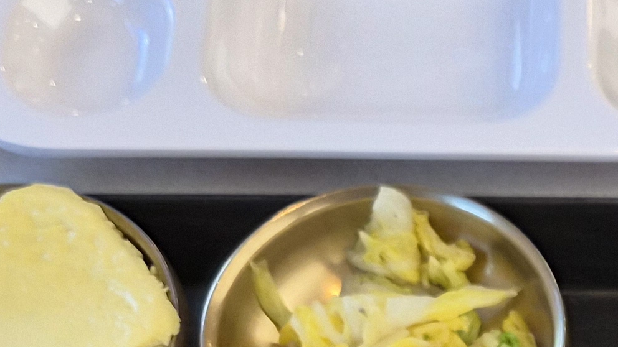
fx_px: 1655
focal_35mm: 101
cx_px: 813
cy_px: 631
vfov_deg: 11.1
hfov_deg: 19.4
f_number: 1.8
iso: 80
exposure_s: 1/120
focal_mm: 5.4
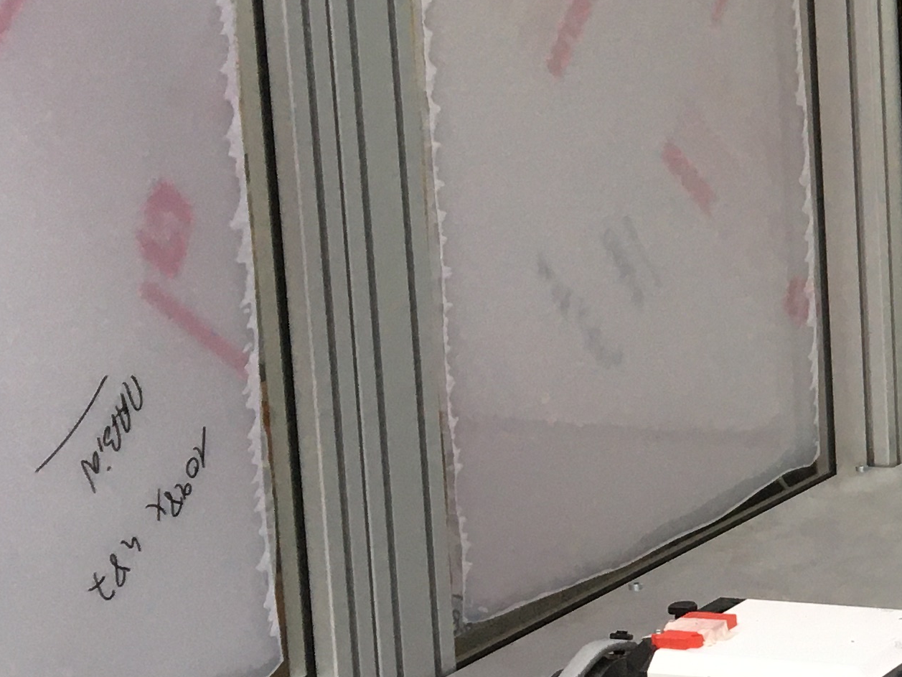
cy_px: 215
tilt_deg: -9.6
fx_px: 2424
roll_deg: -0.3
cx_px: 1433
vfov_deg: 15.9
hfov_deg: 18.2
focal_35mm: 93
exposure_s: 1/33
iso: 40
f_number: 2.2
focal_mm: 4.15
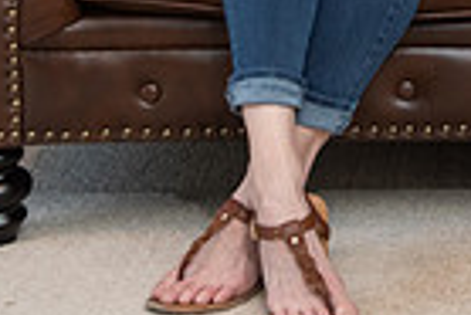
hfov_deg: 11.9
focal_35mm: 169
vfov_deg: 7.8
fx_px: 2213
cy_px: -335
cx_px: 582
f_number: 5.6
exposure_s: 1/250
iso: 640
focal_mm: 38
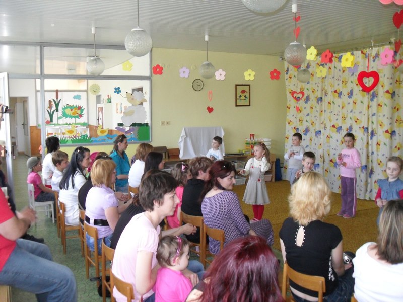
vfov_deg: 40.7
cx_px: 202
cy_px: 151
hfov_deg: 52.6
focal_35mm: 35
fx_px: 407
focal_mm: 6.2
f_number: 2.8
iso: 200
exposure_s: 1/45
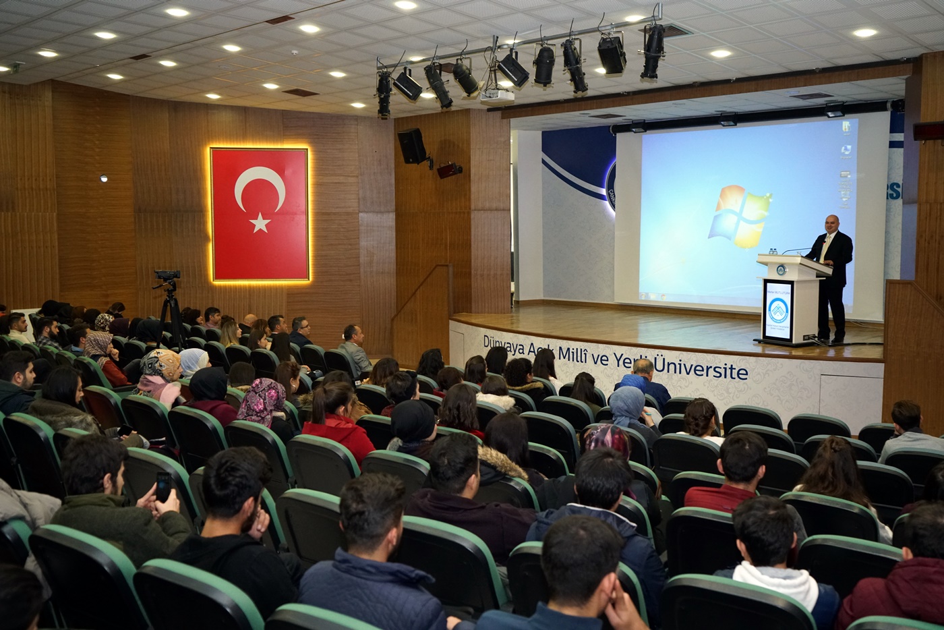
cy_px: 315
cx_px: 472
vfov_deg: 37.9
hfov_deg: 54.4
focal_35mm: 35
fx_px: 918
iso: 3200
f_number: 4
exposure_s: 1/160
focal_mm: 35
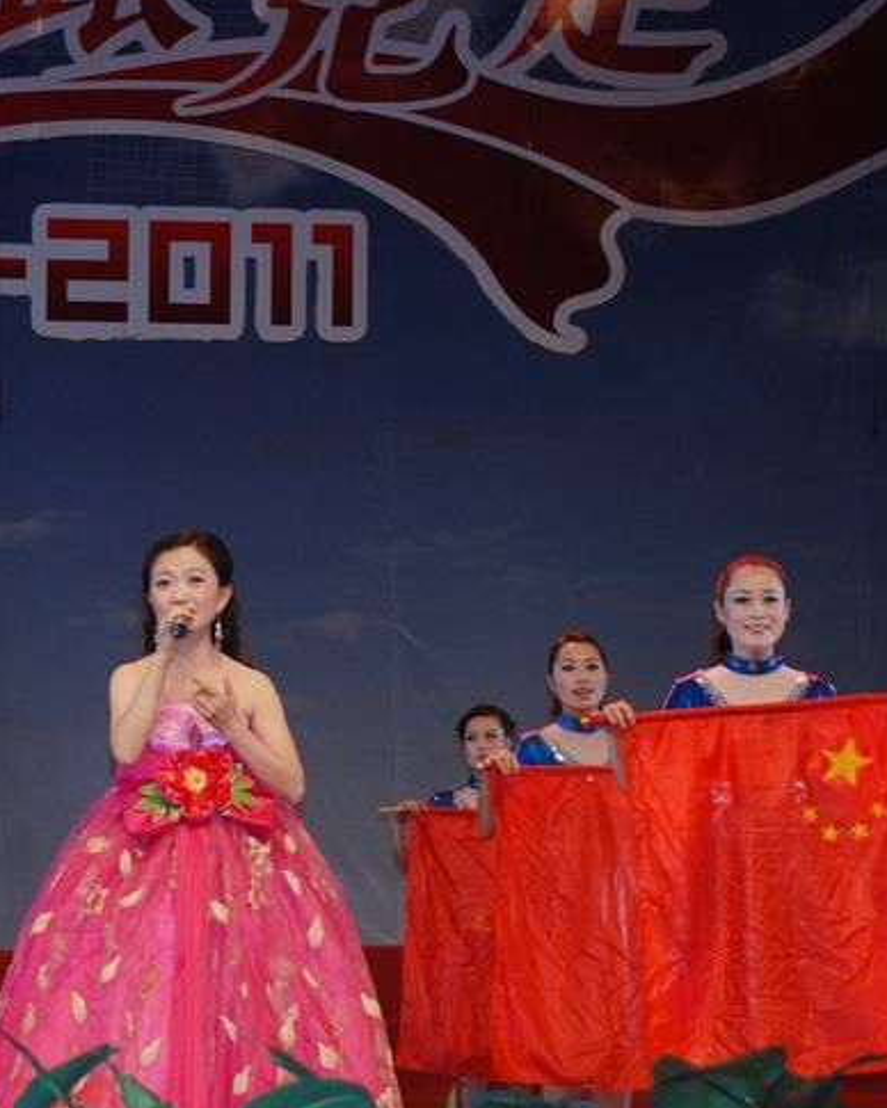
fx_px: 3774
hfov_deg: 13.3
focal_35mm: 115
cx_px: 146
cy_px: 628
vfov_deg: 16.7
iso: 250
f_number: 4.8
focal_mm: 44
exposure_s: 1/60
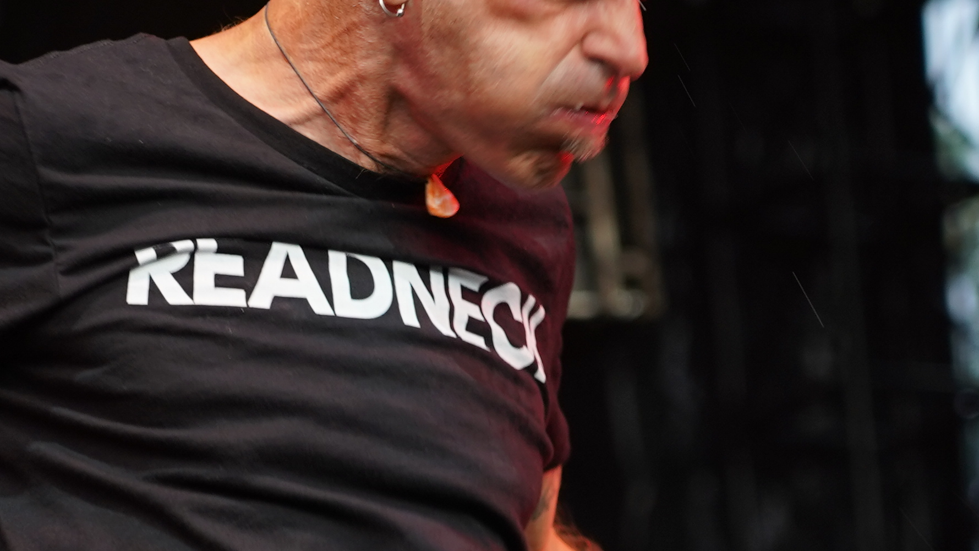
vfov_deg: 3.3
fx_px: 9632
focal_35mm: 371
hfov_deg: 5.8
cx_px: 306
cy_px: 476
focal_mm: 105
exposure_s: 1/125
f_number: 4
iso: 320
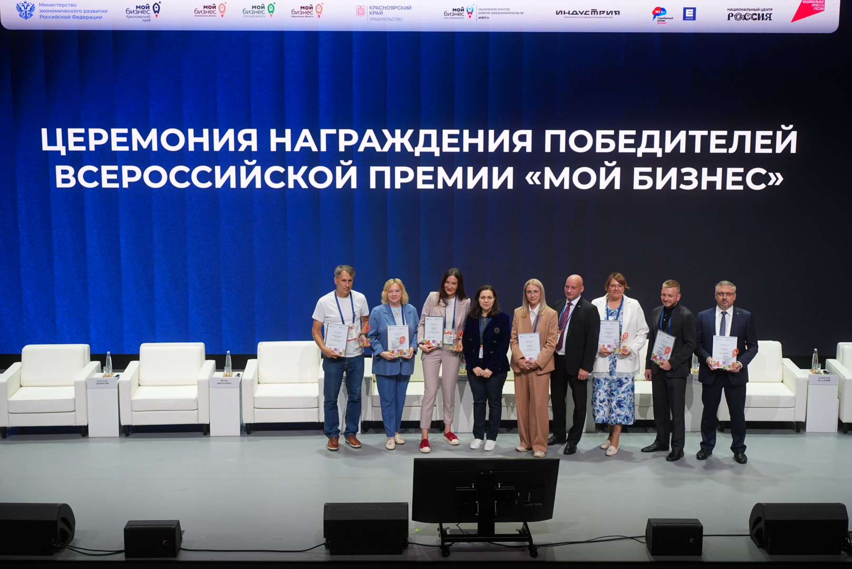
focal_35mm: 50
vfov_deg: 27.0
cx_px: 426
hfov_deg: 39.6
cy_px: 284
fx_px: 1184
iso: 500
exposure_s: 1/200
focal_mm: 50
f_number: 3.5
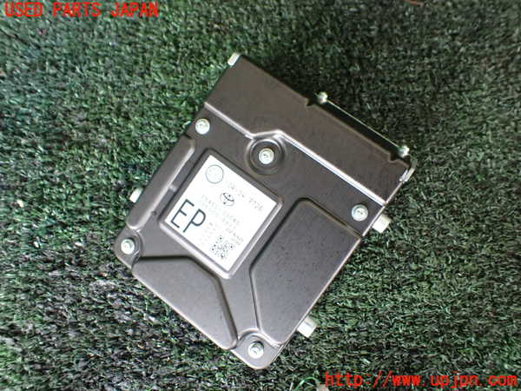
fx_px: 452
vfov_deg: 46.8
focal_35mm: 30
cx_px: 260
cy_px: 196
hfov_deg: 60.0
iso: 800
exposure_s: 1/125
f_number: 2.3
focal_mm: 5.4
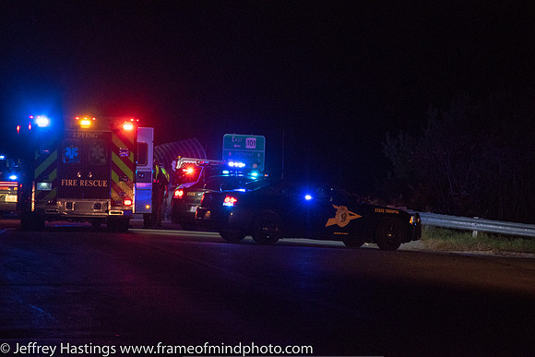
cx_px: 268
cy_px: 178
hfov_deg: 12.4
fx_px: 2453
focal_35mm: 165
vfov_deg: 8.3
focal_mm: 110
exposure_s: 1/400
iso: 2000
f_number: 4.5
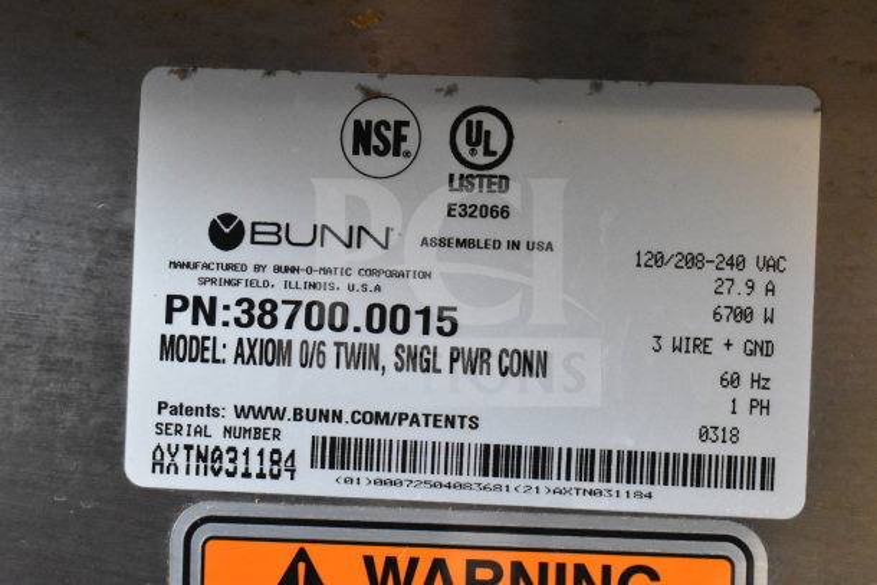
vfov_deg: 18.9
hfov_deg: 28.1
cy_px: 292
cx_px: 438
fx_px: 1754
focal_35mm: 72
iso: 6400
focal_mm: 48
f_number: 6.3
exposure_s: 1/160
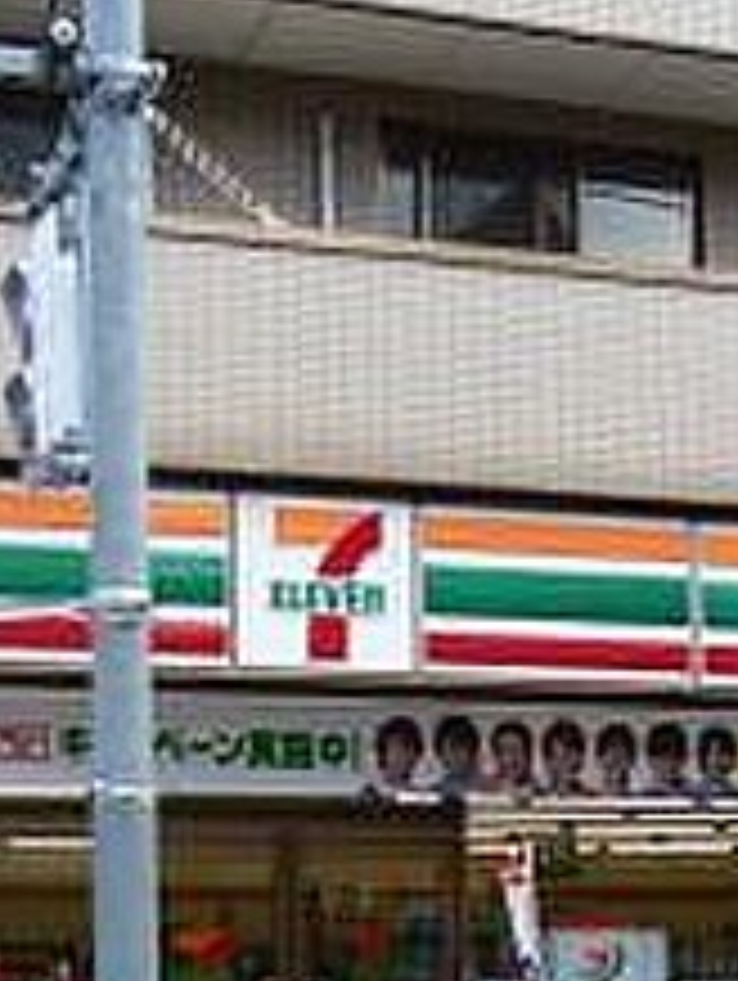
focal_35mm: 85
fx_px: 2412
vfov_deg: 22.3
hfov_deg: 17.3
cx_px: 558
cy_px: 922
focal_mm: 5.2
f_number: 2.7
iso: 100
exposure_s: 1/320
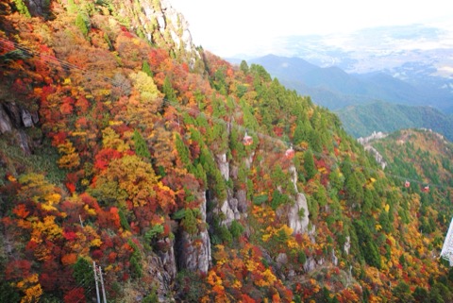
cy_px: 152
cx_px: 226
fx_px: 378
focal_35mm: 30
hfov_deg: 61.9
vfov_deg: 43.7
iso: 200
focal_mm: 20
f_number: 3.5
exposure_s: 1/160
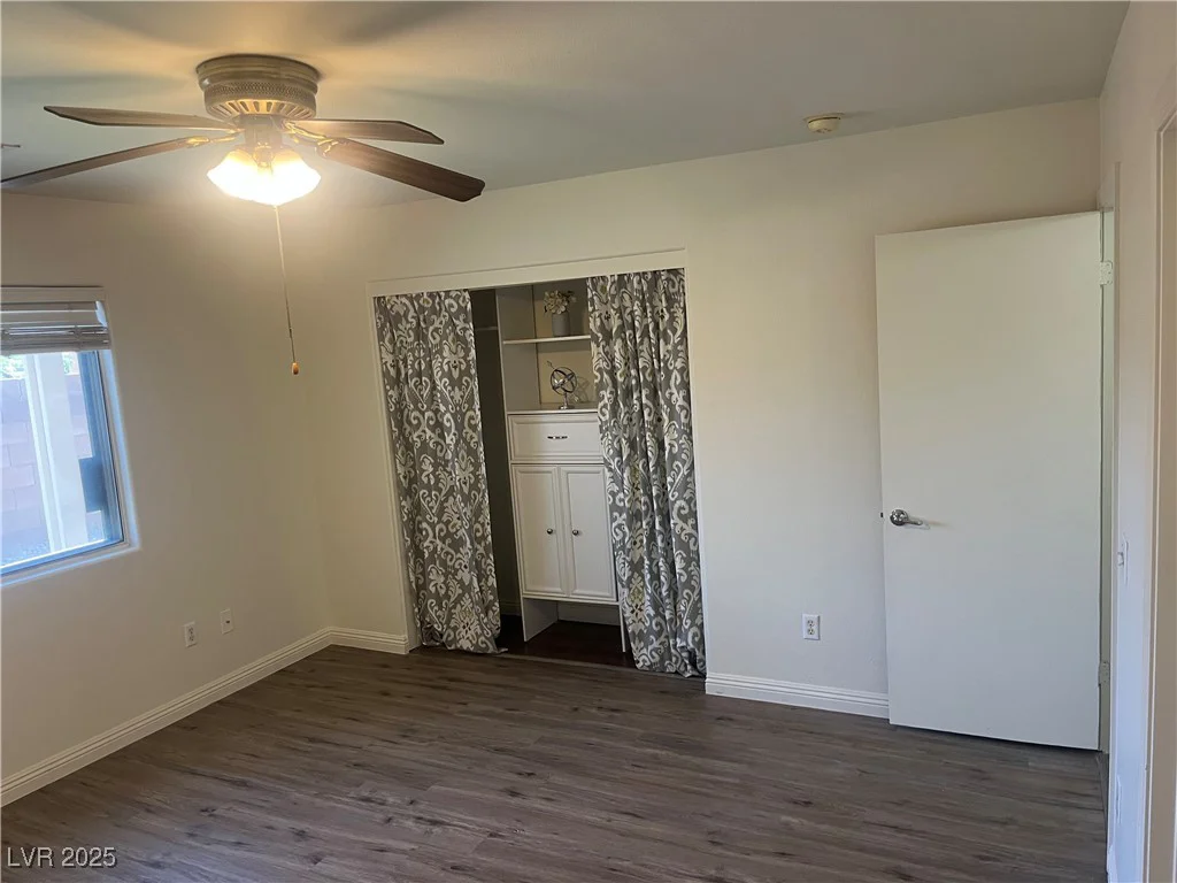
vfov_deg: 53.1
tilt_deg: -9.1
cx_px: 588
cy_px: 442
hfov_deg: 67.3
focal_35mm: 26
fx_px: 884
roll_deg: +3.3
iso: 100
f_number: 1.6
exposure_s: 1/60
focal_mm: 5.1
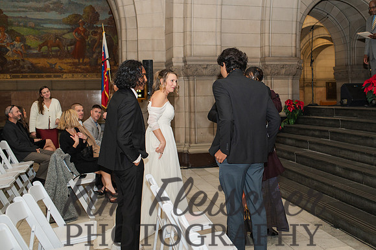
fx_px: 418
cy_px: 108
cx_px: 214
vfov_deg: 33.3
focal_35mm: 40
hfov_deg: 48.3
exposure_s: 1/200
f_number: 3.5
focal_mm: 35
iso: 1000
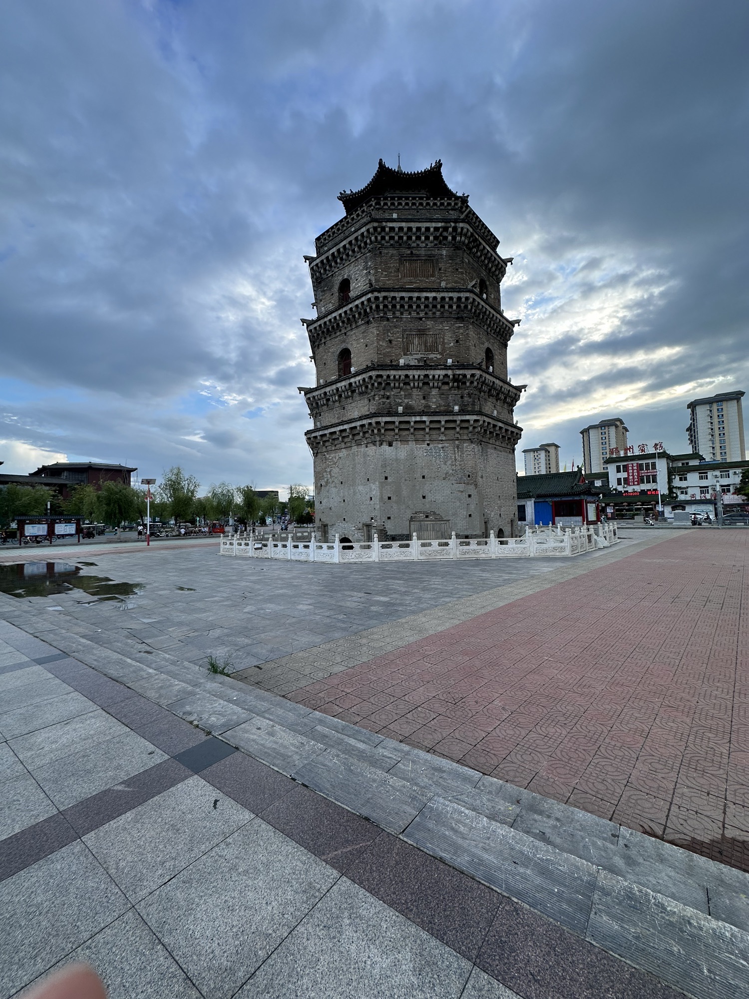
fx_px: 404
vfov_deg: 102.1
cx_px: 374
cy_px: 500
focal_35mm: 14
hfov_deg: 85.7
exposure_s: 1/368
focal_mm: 2.22
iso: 40
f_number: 2.2
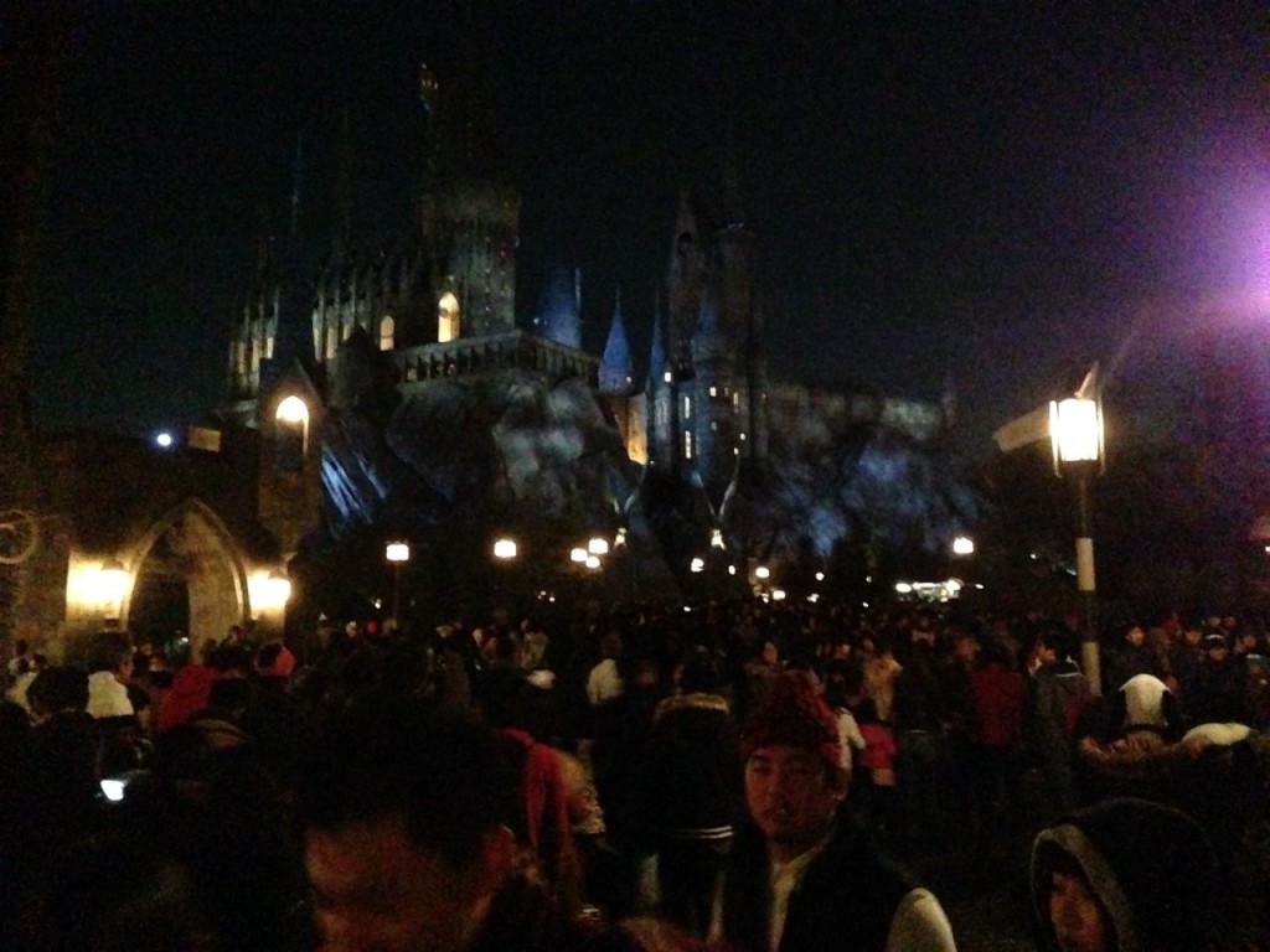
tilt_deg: +6.7
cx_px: 635
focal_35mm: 33
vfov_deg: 42.9
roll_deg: +0.0
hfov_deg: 55.4
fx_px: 1211
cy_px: 476
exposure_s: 1/15
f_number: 2.4
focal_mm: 4.12
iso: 3200
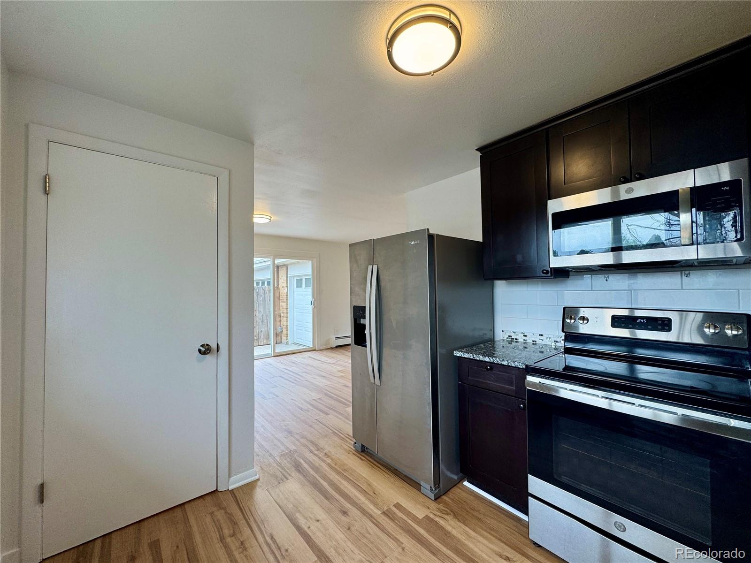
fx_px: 304
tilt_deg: +0.9
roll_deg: +0.5
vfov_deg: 85.7
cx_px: 376
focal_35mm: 14
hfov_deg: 102.1
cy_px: 282
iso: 100
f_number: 2.2
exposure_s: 1/120
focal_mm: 2.22
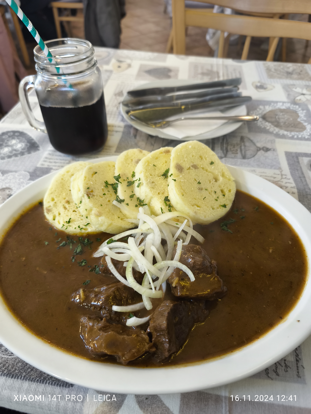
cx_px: 156
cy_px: 207
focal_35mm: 23
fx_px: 276
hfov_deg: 58.9
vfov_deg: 73.9
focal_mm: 6.57
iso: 800
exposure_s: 1/33.3
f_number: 1.6
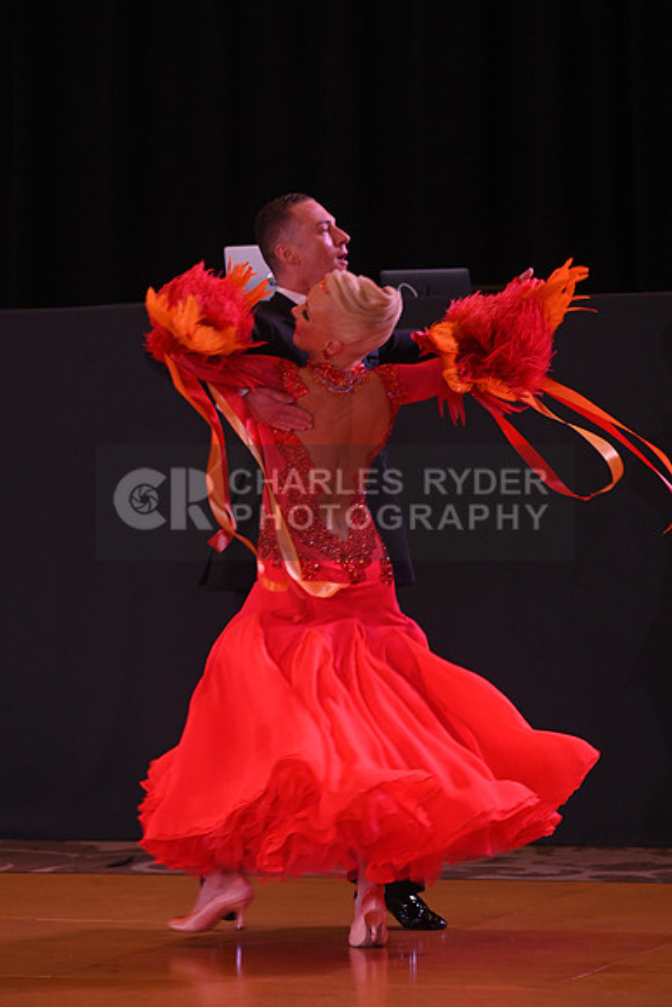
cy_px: 504
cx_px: 336
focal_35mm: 180
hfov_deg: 7.6
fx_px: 5037
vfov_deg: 11.4
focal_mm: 180
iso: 2500
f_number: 6.3
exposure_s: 1/200
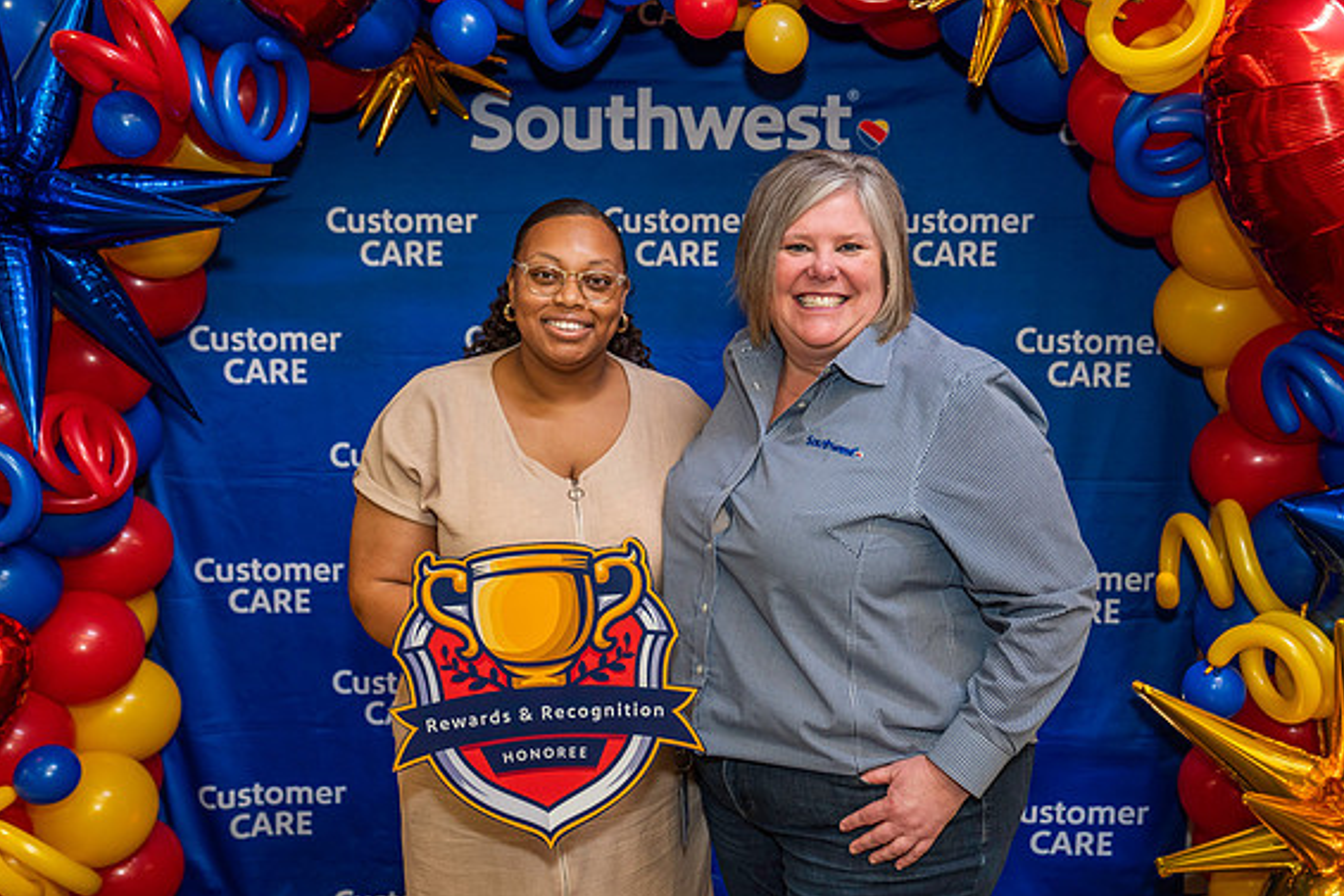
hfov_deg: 49.5
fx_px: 1456
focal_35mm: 39
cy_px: 446
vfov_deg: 34.2
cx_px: 664
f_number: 4
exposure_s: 1/160
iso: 1250
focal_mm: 38
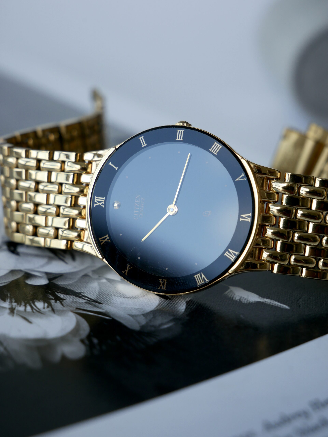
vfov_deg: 23.3
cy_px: 218
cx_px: 164
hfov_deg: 17.6
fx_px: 1061
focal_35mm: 84
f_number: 5.5
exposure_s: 1/100
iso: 200
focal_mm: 42
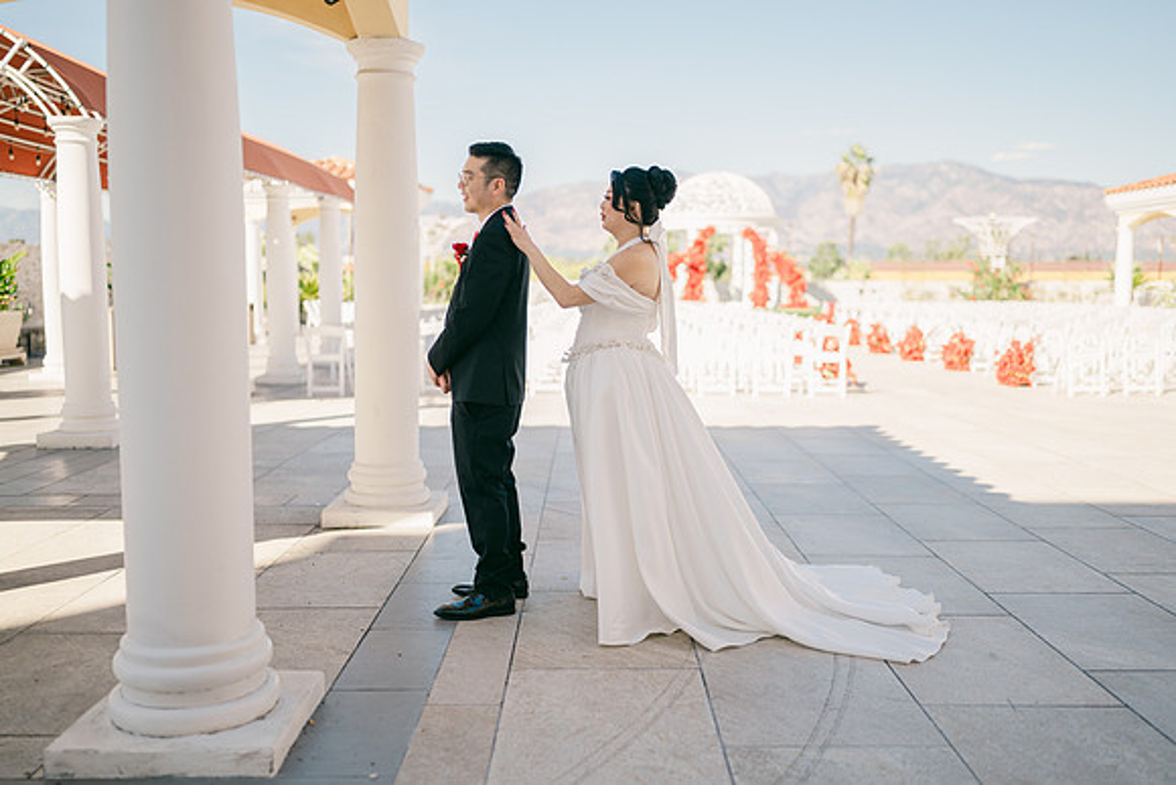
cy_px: 392
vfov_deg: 37.5
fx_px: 1155
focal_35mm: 35
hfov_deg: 54.0
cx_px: 588
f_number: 1.2
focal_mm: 35
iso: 64
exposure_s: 1/2000
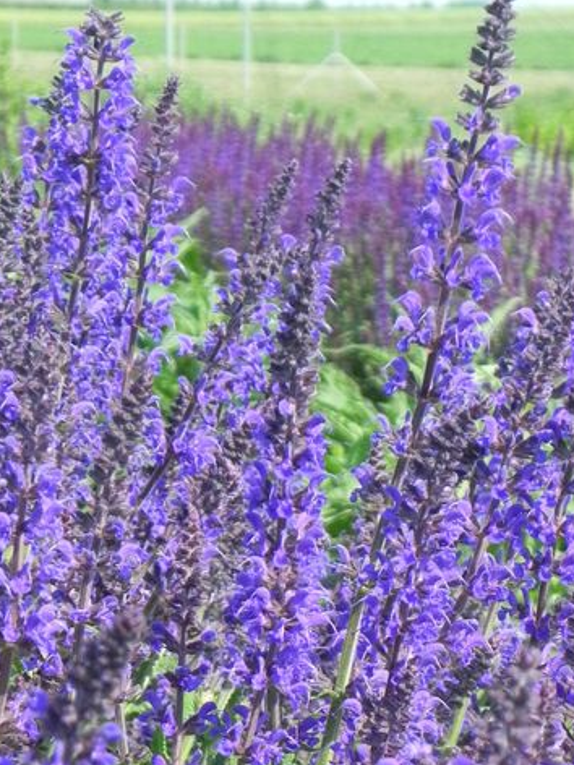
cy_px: 512
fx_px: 3184
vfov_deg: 13.7
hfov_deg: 10.3
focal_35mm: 144
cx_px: 302
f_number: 4
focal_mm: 15.1
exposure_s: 1/2000
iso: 560
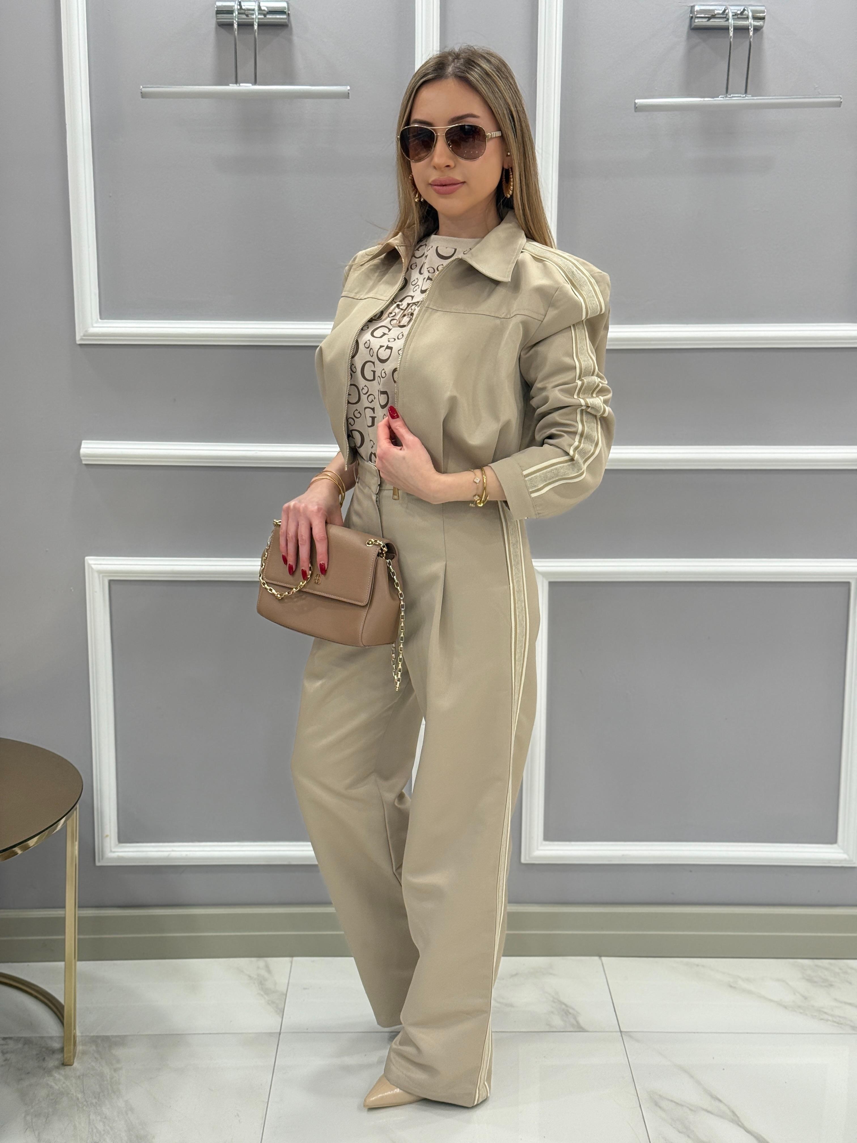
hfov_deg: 30.3
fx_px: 1584
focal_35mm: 48
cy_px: 572
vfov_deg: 39.7
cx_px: 428
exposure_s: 1/100
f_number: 1.78
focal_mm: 6.76
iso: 100
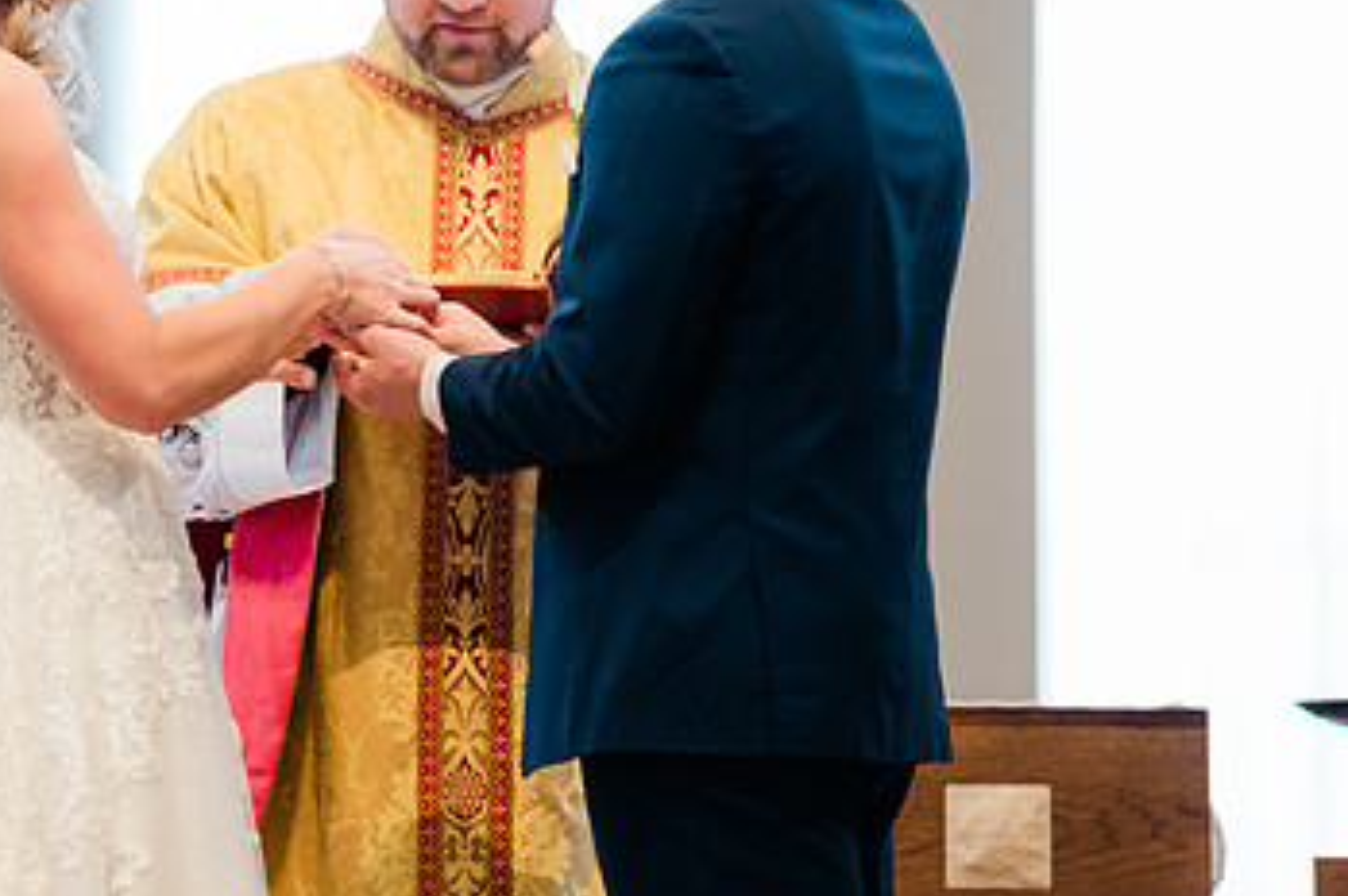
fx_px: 14477
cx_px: 47
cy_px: 328
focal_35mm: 387
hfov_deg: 5.3
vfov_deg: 3.5
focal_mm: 200
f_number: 2.8
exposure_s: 1/250
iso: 1000
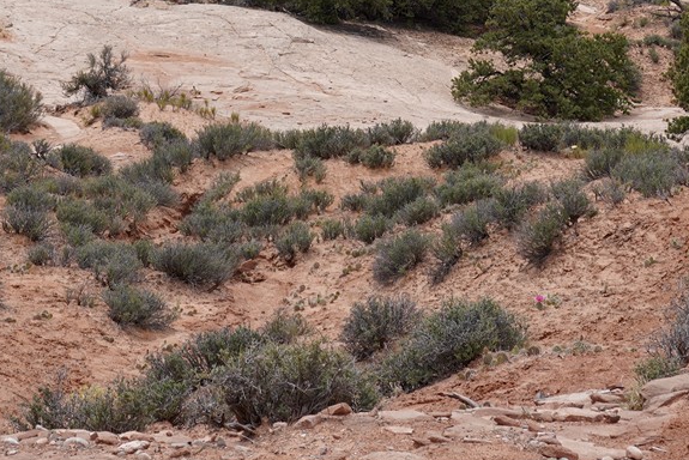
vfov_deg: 8.8
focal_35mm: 153
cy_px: -145
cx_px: 345
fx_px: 2930
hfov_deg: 13.4
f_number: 11
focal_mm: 44
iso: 100
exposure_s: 1/100
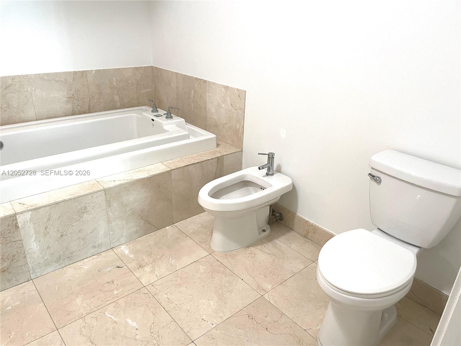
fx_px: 346
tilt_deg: -25.1
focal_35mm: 26
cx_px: 230
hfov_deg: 67.3
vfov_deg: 53.1
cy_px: 173
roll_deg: -2.2
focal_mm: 4.2
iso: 80
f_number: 1.6
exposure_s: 1/60
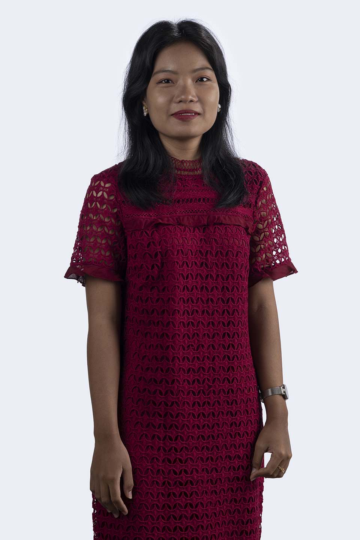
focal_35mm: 105
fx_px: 1575
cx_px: 180
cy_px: 270
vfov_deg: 19.5
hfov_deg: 13.0
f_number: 9
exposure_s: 1/250
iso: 100
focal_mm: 105
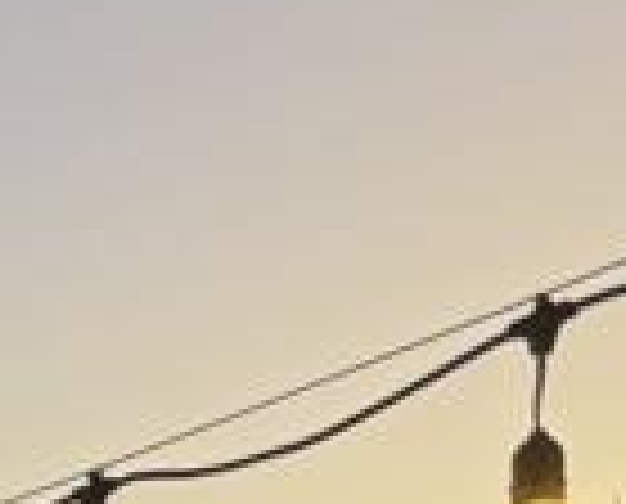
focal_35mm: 172
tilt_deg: -4.5
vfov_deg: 8.0
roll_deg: +1.2
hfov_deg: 8.8
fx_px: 3196
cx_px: -1374
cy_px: 1382
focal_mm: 6.76
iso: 160
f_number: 1.78
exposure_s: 1/60
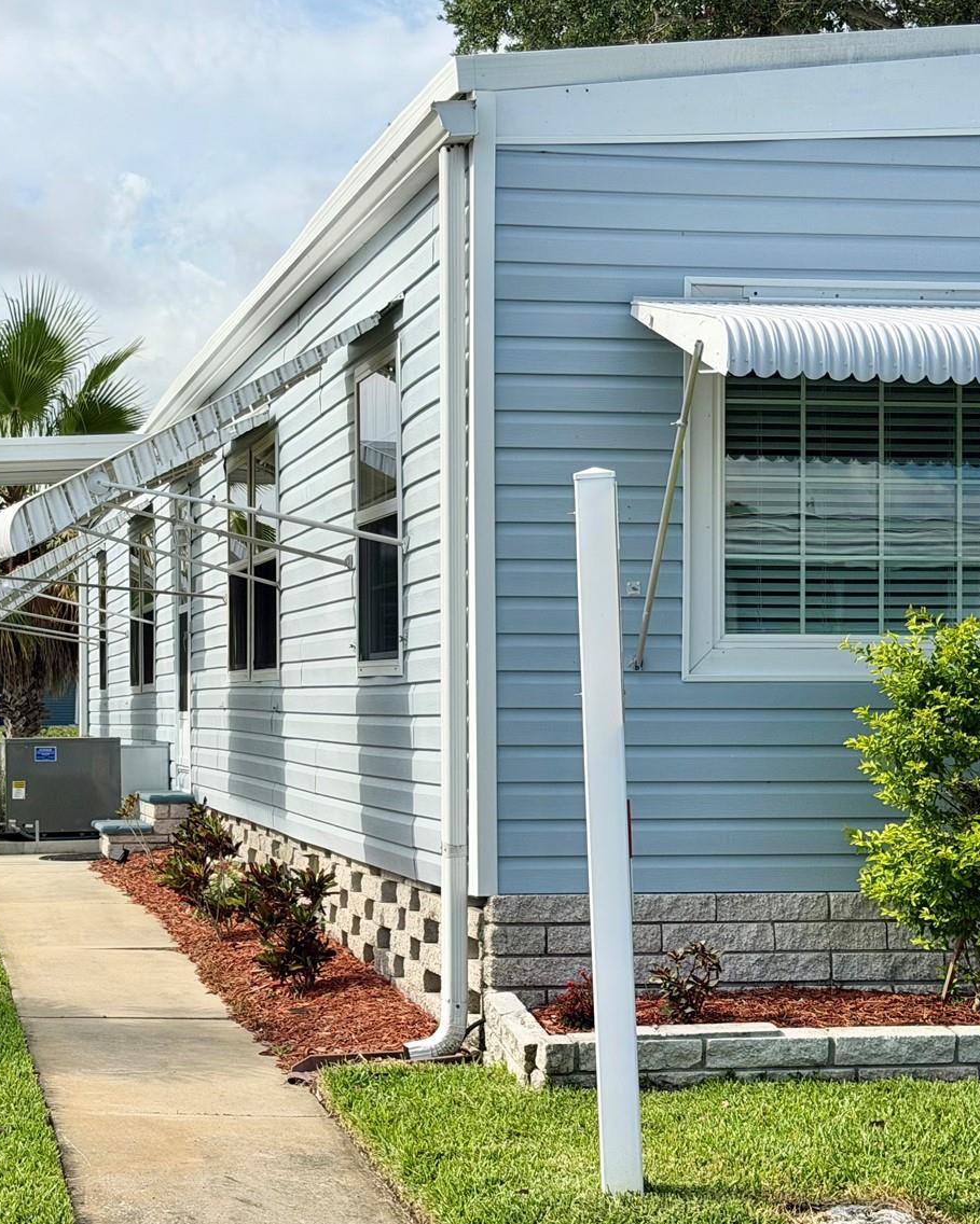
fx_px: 2393
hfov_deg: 23.0
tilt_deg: +1.5
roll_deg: -0.3
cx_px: 315
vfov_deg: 28.7
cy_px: 611
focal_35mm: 66
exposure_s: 1/6024
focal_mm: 6.76
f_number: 1.78
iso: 64
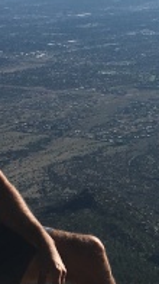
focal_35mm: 129
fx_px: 969
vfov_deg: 16.6
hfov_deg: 9.3
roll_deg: +2.5
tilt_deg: -12.8
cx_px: 160
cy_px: 149
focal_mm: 4.15
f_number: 2.2
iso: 25
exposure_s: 1/3846
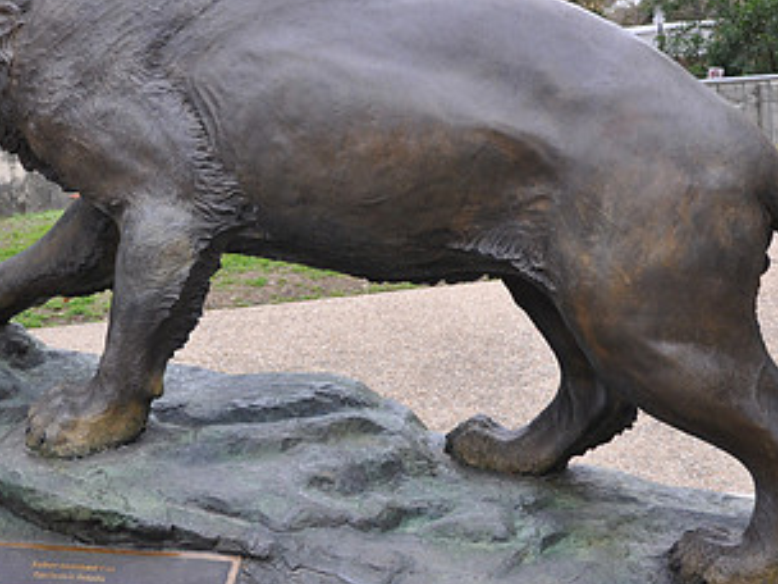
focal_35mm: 66
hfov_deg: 29.2
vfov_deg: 22.1
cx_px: 253
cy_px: 145
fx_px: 1483
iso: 400
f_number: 4.5
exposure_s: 1/80
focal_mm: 24
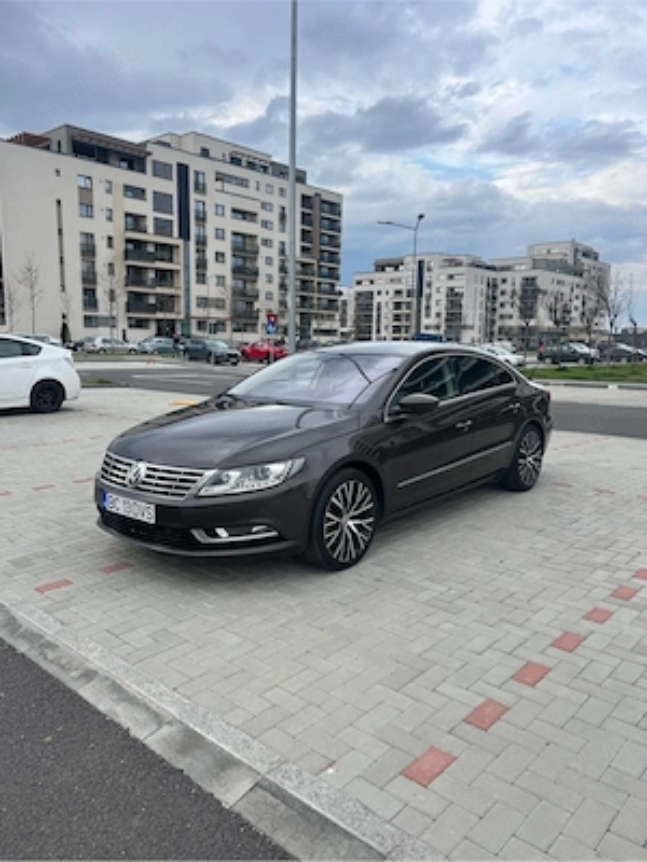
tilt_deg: -9.1
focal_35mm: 26
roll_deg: -0.8
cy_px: 431
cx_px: 324
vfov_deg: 67.3
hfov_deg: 53.1
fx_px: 648
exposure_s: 1/1009
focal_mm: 5.7
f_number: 1.5
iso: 50
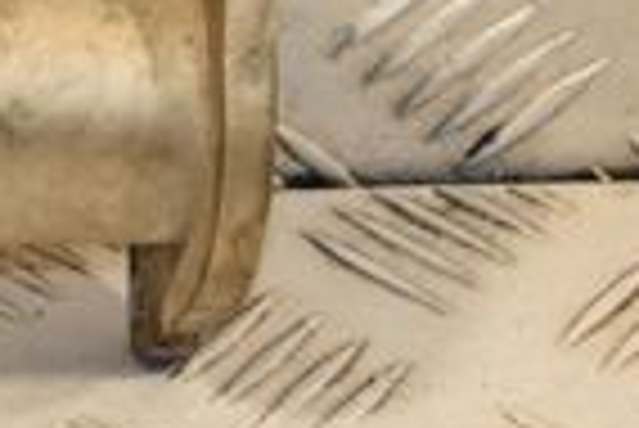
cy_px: -99
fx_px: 6237
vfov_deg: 3.9
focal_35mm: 351
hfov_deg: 5.7
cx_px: -670
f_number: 6.3
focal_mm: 52
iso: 800
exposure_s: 1/200
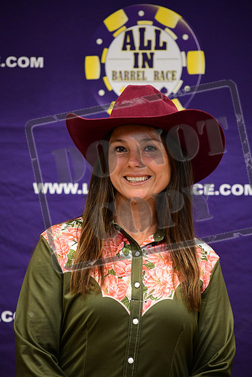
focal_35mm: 125
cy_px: 188
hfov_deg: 11.0
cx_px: 126
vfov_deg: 16.4
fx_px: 1312
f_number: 4.5
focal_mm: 125
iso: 3200
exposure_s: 1/250
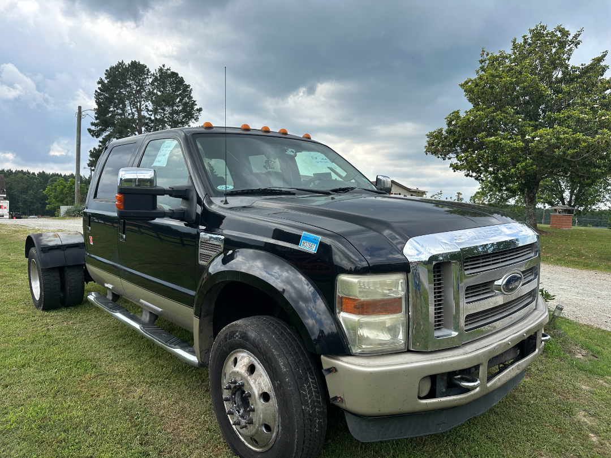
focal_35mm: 24
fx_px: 424
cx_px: 306
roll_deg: -2.4
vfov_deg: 56.8
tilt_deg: -1.6
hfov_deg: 71.6
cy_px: 229
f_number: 1.78
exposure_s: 1/2410
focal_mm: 6.86
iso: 80
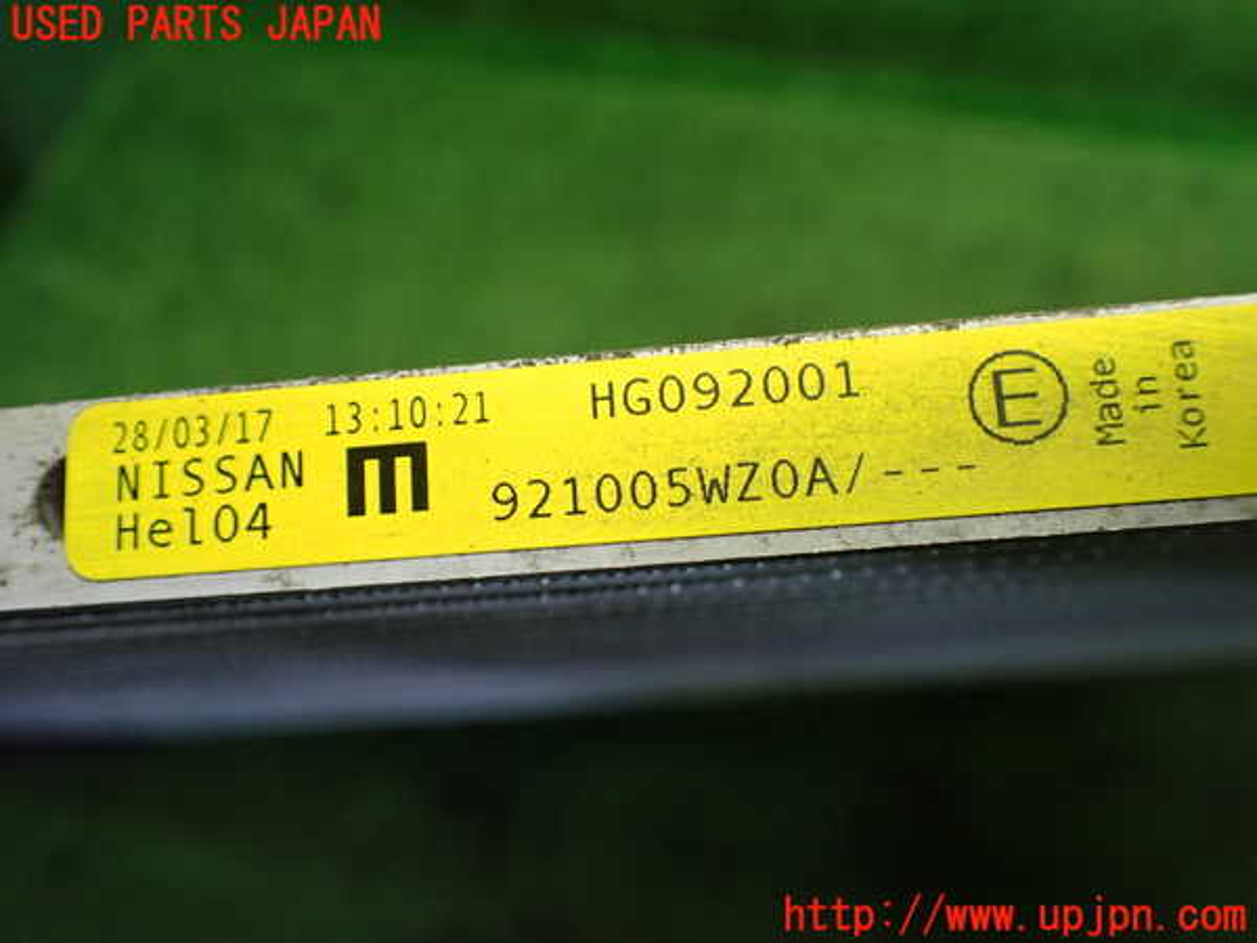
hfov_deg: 60.0
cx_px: 628
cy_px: 472
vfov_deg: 46.8
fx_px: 1089
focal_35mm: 30
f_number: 2.3
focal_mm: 5.4
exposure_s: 1/125
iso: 500
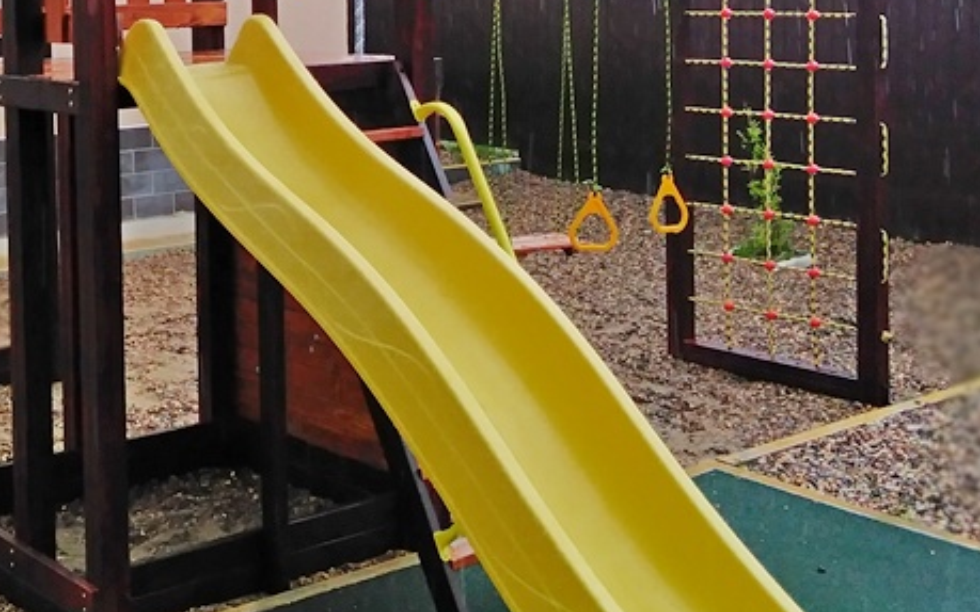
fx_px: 1282
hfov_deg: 40.6
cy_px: 66
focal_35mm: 48
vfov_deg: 26.0
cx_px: 239
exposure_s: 1/186
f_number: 4
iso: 100
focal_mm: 3.63
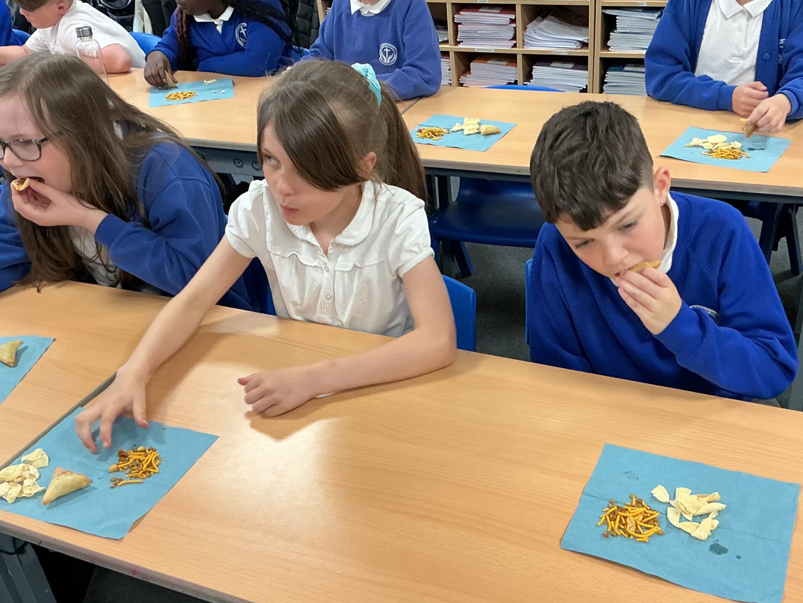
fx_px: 905
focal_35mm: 39
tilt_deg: -31.5
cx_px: 458
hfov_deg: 47.7
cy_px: 333
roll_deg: +3.2
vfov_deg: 36.8
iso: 100
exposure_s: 1/50
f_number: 1.8
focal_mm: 3
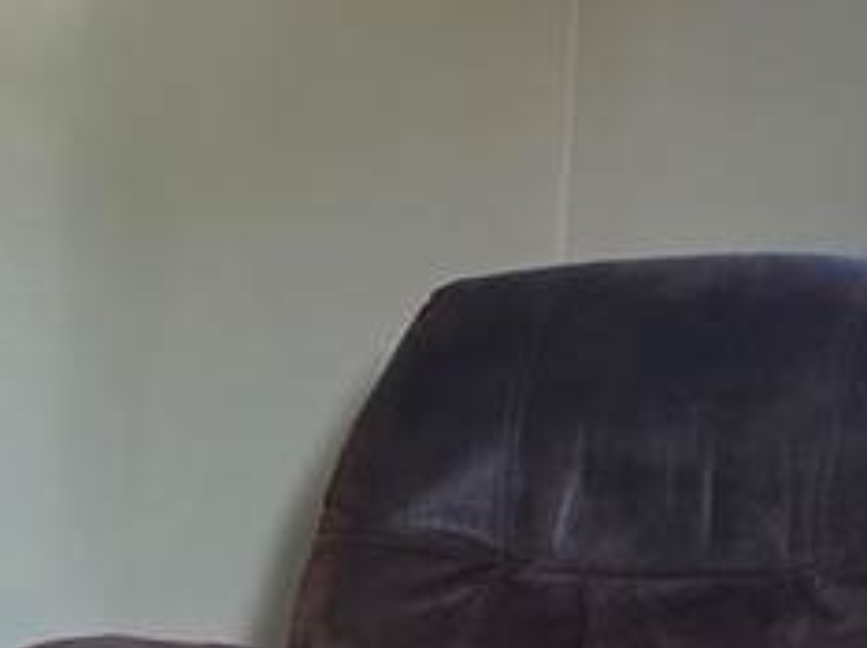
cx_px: -252
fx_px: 3153
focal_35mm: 126
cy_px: 855
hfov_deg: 15.0
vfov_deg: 11.4
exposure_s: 1/120
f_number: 1.7
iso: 200
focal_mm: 6.3
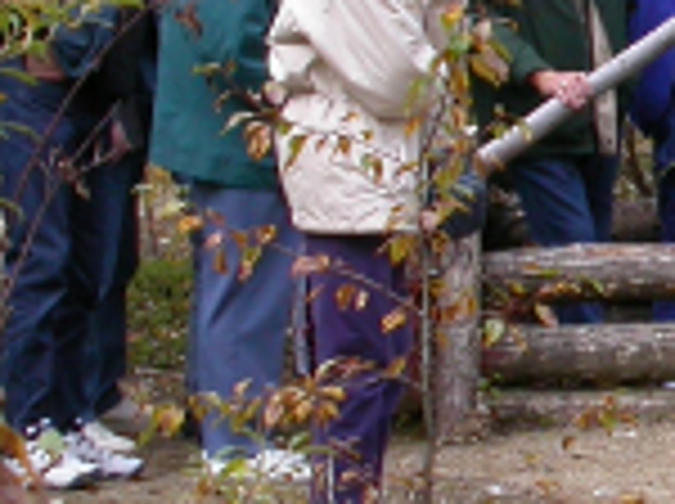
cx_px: 981
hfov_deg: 11.5
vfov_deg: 9.0
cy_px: 162
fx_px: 3212
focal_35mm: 165
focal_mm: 7.8
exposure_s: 1/136
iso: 100
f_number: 5.3
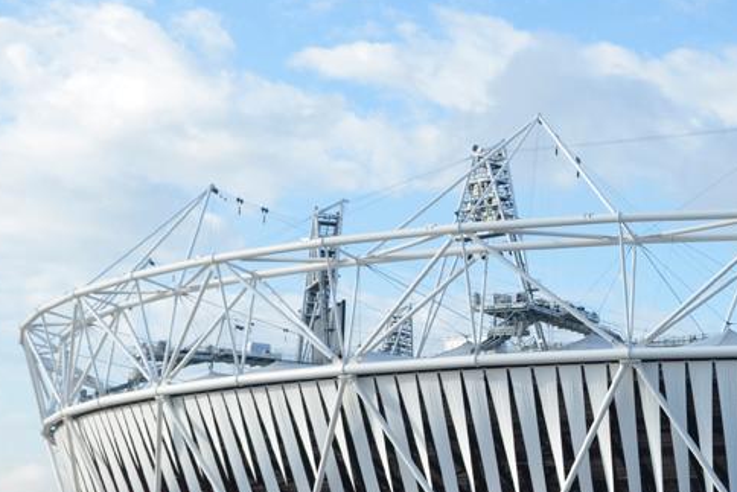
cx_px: 842
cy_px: 365
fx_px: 1822
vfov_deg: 15.3
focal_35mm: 89
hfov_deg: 21.5
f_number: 8
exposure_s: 1/250
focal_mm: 24
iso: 200
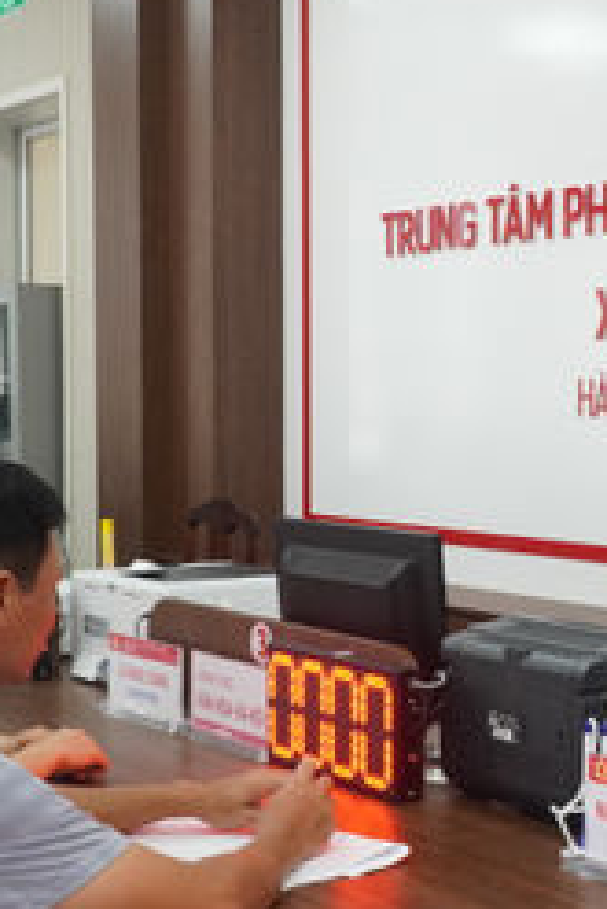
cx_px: 607
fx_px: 1490
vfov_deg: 33.9
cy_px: 489
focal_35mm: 59
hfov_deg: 22.2
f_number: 8
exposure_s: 1/50
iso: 1000
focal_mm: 18
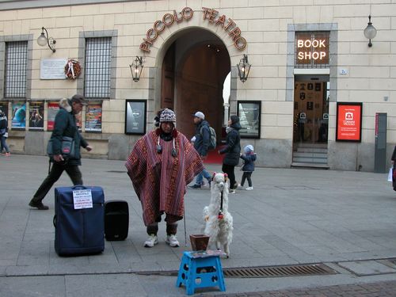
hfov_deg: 52.6
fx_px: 400
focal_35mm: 35
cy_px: 148
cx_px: 198
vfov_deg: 40.7
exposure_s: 1/76.1
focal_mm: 8.9
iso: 100
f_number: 3.5
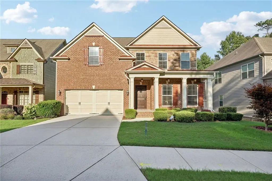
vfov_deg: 61.8
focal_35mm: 20
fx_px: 151
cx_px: 136
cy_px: 90
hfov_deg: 84.0
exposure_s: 1/1000
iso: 400
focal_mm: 20
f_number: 8
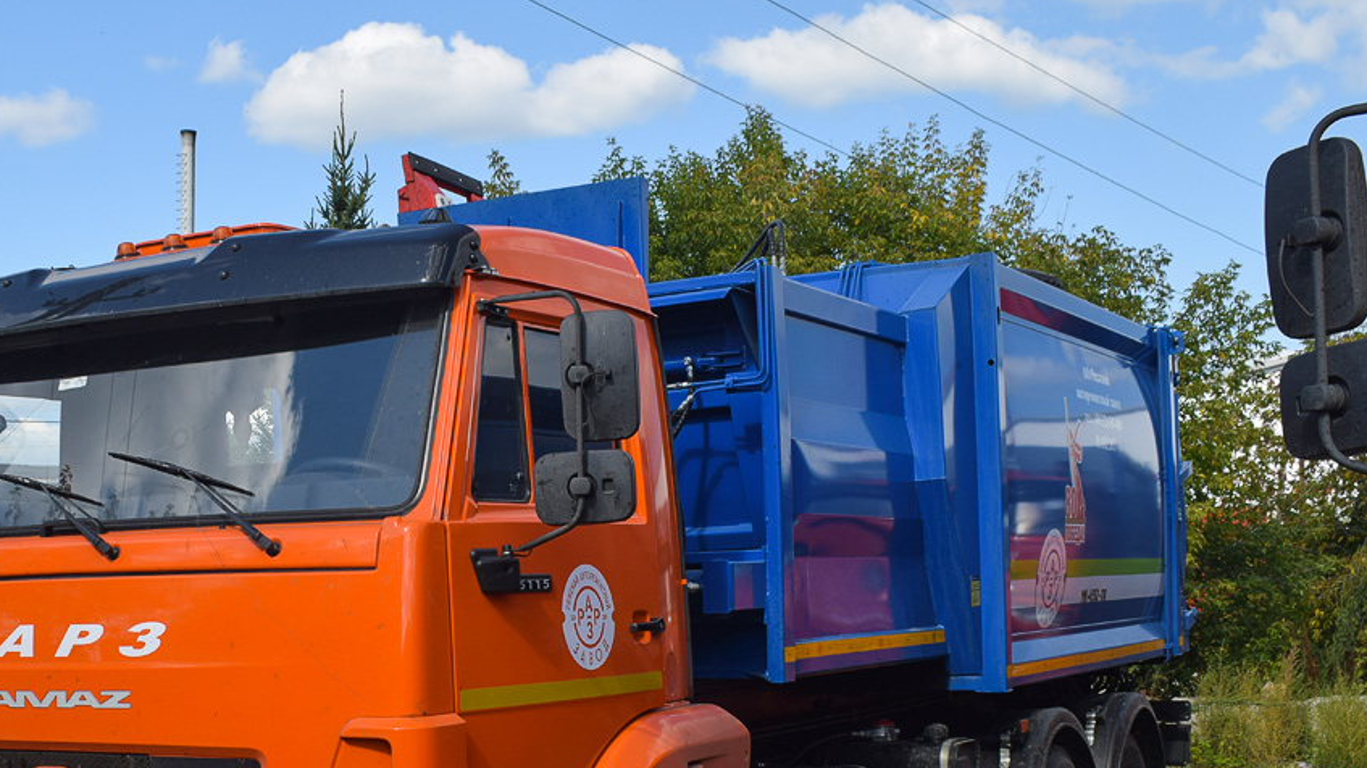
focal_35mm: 49
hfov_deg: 41.4
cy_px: 616
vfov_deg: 24.0
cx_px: 429
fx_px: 1776
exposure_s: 1/640
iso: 200
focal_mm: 22
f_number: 7.1
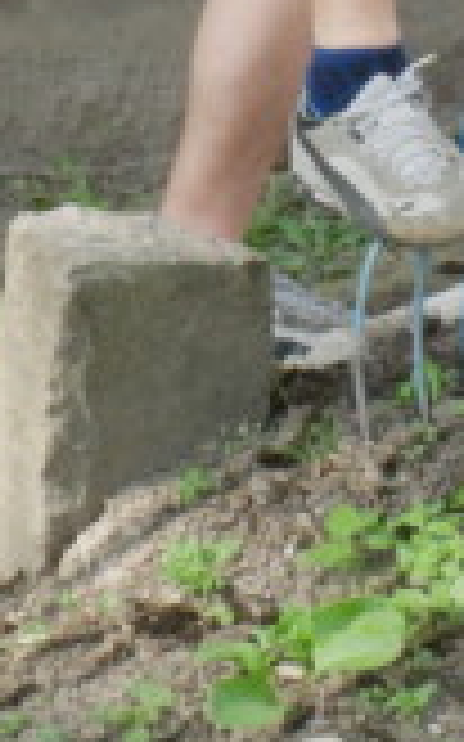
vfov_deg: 10.6
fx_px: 3807
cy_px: -468
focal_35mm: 188
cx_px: 586
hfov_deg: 6.9
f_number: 22
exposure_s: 1/10
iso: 250
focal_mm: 22
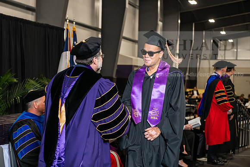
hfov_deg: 28.8
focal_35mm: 70
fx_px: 486
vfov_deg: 19.5
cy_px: 84
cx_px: 125
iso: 2000
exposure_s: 1/200
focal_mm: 70
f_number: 5
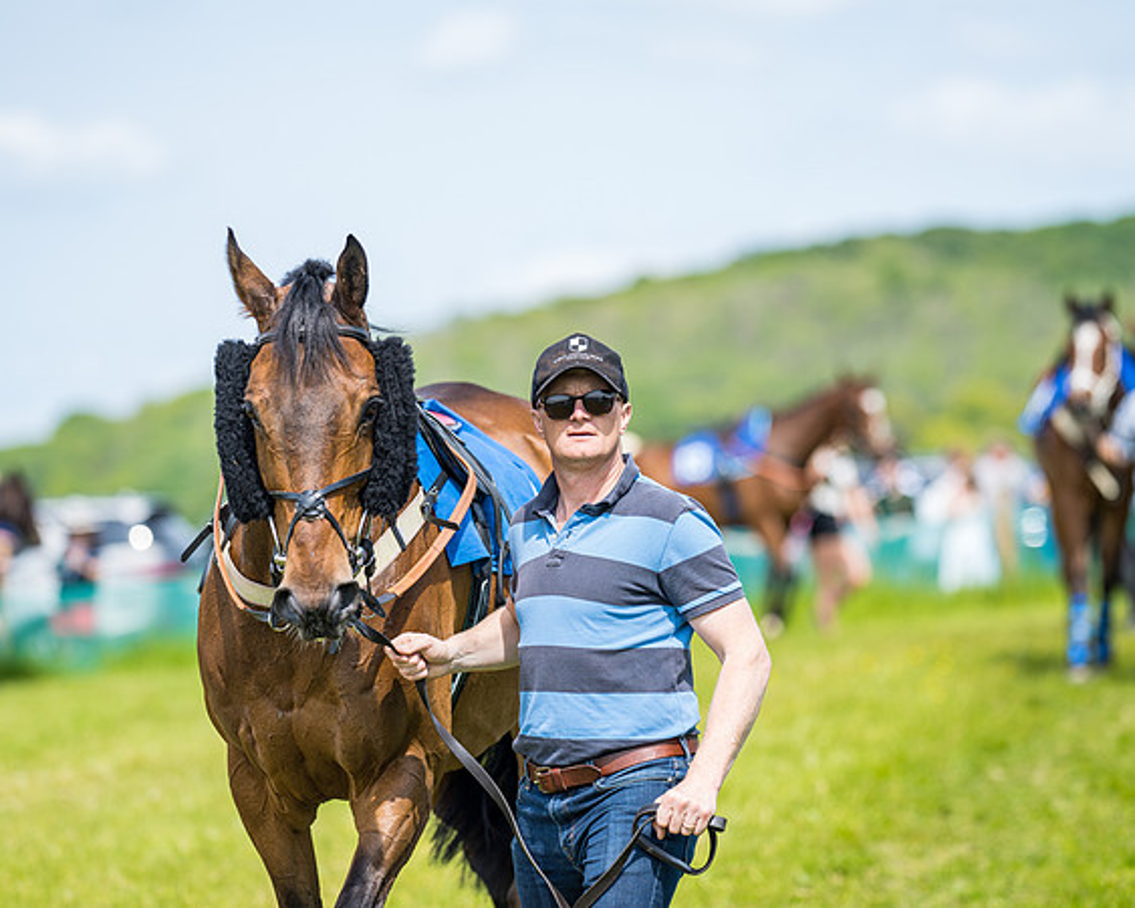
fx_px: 5458
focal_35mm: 163
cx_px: 605
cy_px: 482
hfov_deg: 11.9
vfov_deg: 9.5
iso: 50
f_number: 2.2
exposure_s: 1/1250
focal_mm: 135
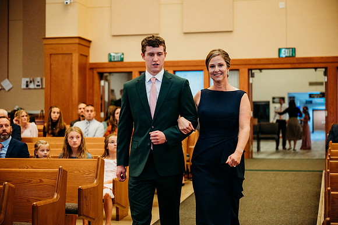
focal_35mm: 70
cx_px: 169
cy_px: 112
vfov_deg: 19.4
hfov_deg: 28.9
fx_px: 657
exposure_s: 1/250
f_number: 2.8
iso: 2000
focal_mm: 70
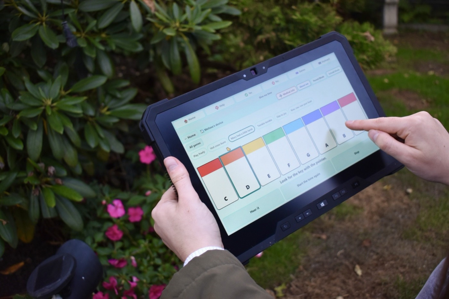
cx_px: 224
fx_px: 524
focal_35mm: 42
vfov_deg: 31.9
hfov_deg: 46.4
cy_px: 150
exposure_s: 1/250
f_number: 4.2
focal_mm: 28
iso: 560
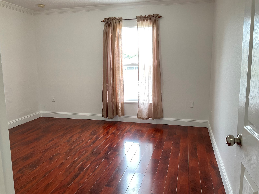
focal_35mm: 29
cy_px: 97
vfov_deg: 48.2
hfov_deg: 61.7
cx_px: 130
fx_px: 217
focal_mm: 3
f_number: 1.8
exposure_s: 1/60
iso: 64
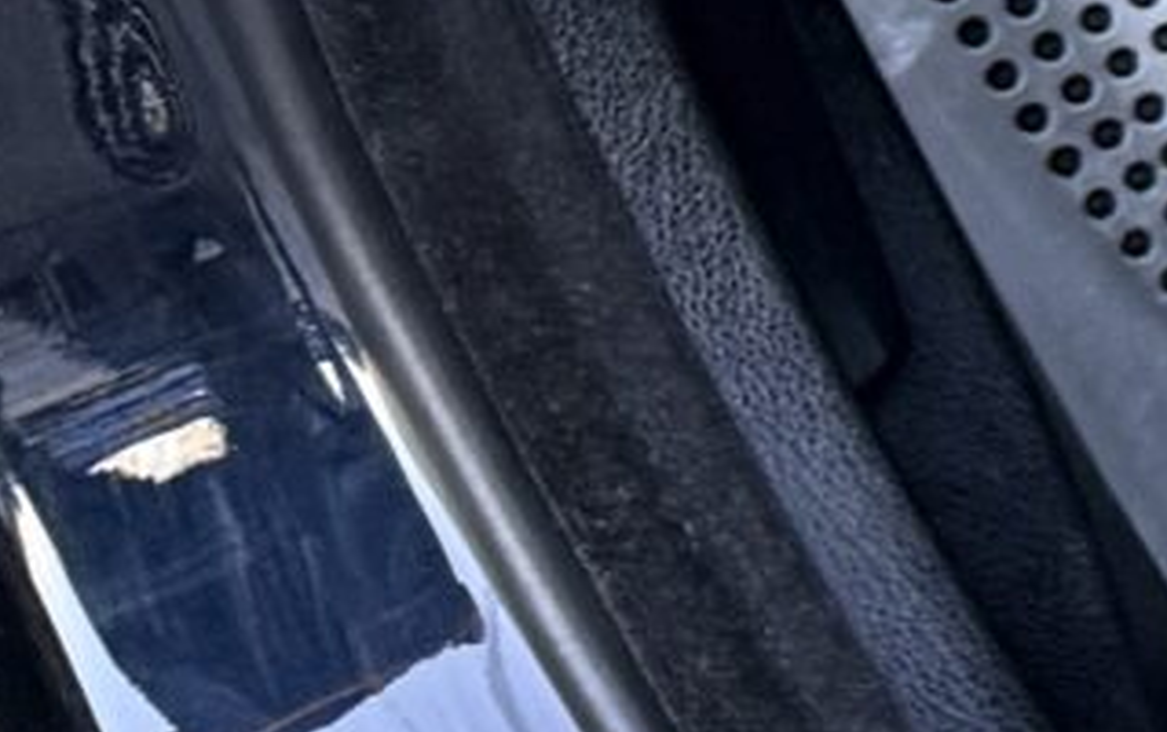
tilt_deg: -35.2
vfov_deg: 6.2
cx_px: 4423
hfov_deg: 7.6
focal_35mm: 204
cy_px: -981
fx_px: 6494
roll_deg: -2.6
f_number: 1.78
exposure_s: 1/79
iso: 200
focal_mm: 6.76
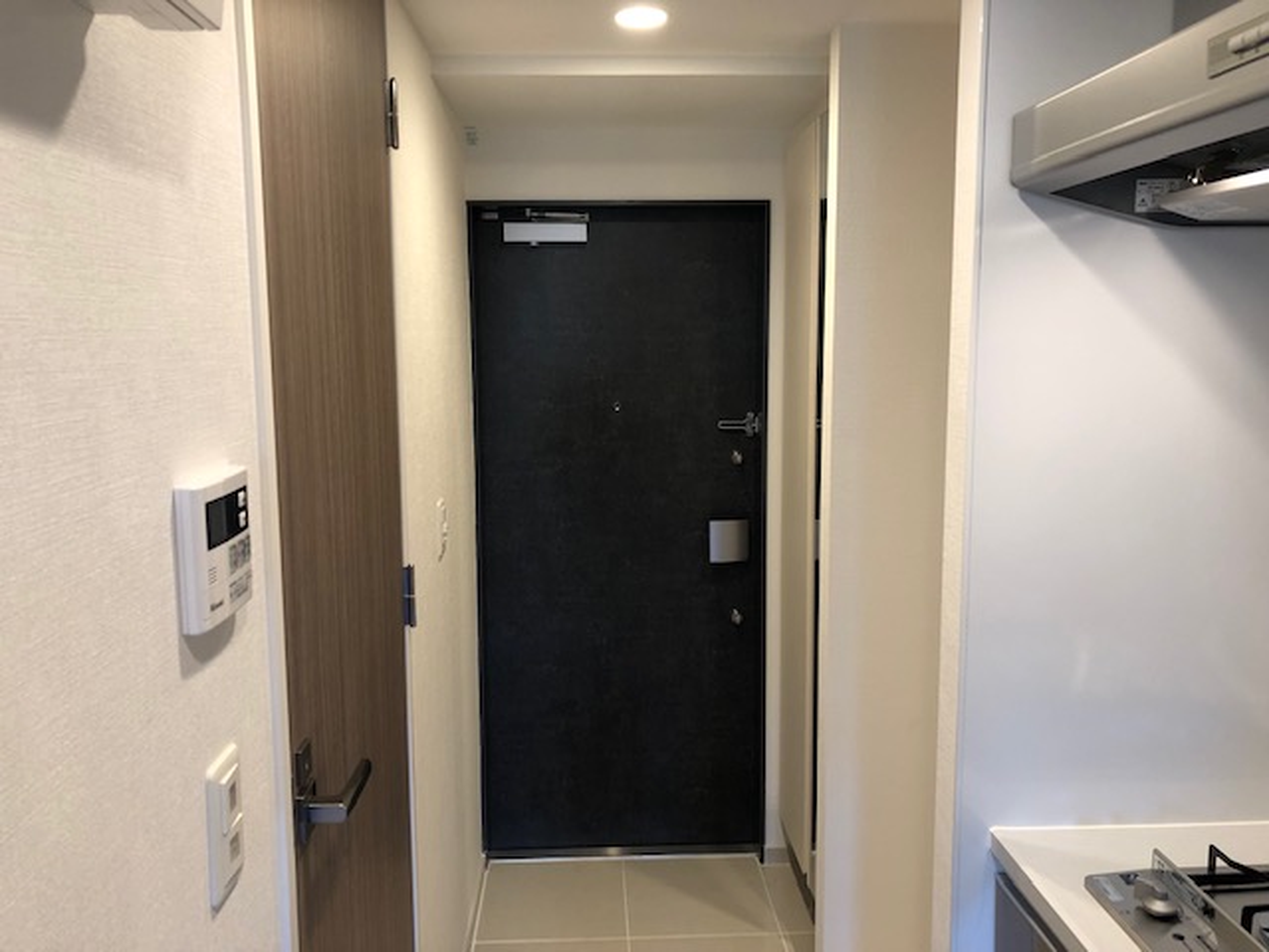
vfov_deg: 49.7
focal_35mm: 28
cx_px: 634
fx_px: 1026
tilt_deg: -6.7
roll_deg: +0.8
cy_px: 476
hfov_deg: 63.4
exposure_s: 1/25
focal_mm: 3.99
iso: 40
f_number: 1.8
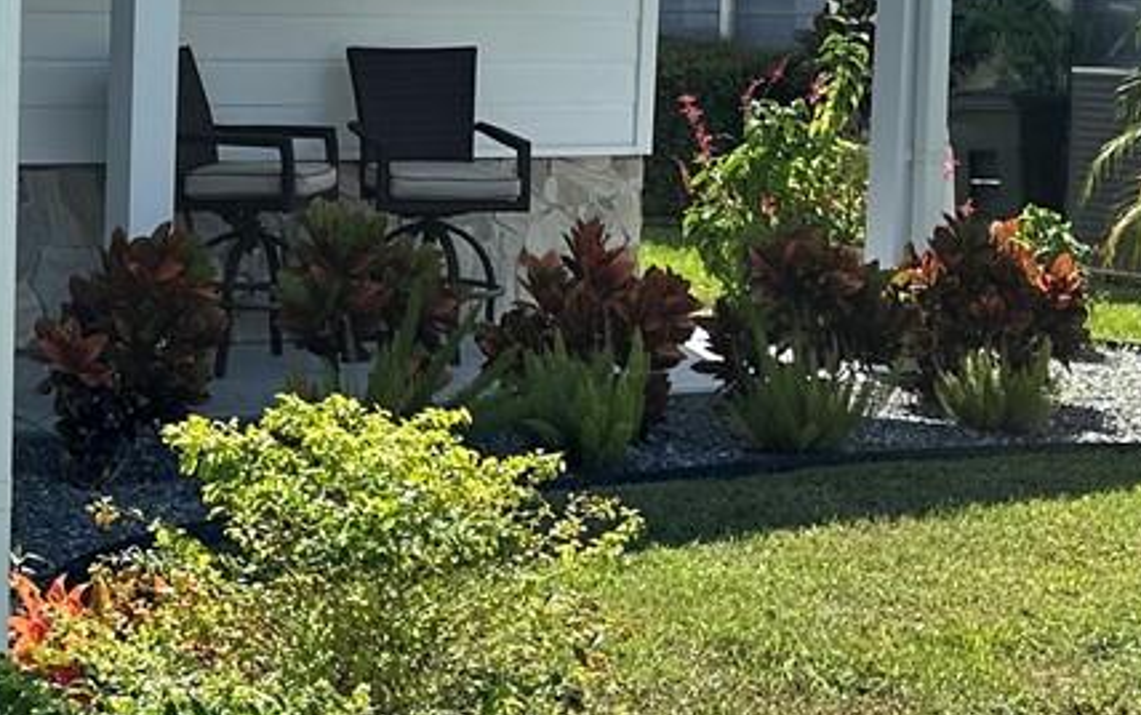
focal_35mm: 95
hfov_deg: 21.1
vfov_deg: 13.7
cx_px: -16
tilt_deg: -3.8
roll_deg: -1.4
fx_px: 2956
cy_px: 160
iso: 80
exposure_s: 1/2809
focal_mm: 6.86
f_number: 1.78
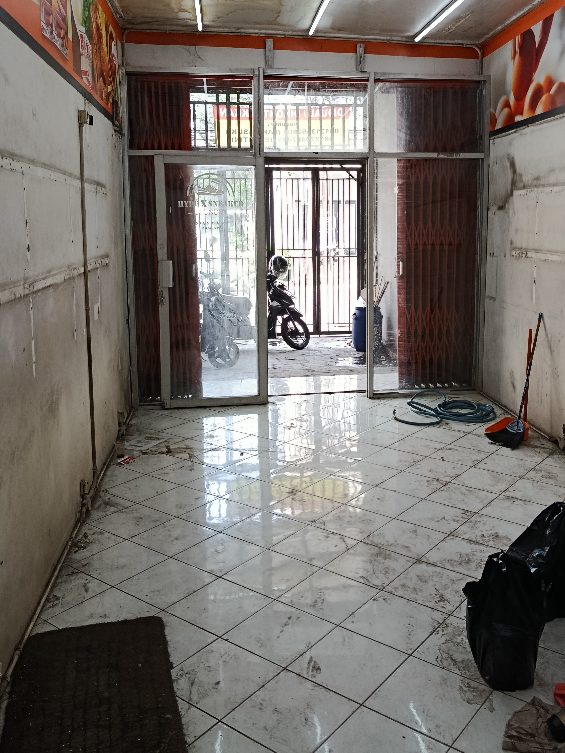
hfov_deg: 44.0
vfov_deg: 56.6
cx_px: 332
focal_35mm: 32
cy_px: 327
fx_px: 696
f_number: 1.7
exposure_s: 1/100
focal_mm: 5.24
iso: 674
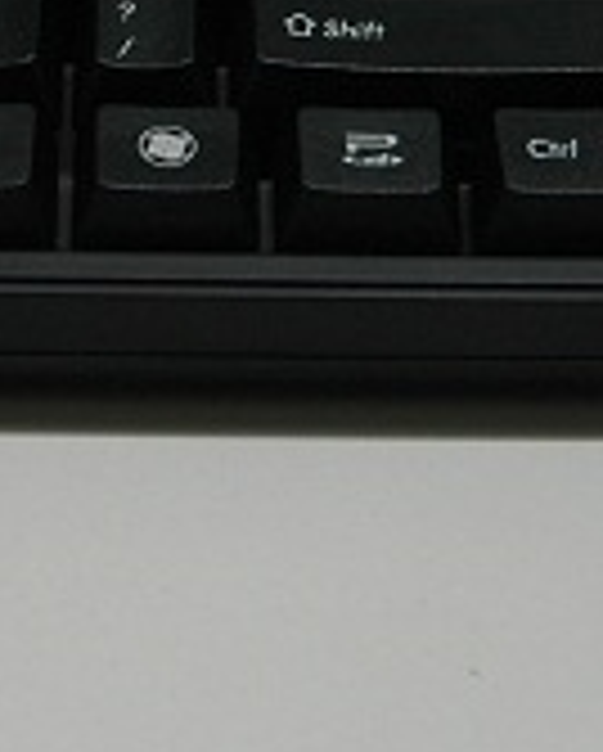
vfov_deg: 13.3
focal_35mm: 139
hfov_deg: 11.1
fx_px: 3095
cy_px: -257
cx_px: 140
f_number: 3.8
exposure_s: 1/6
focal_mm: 22
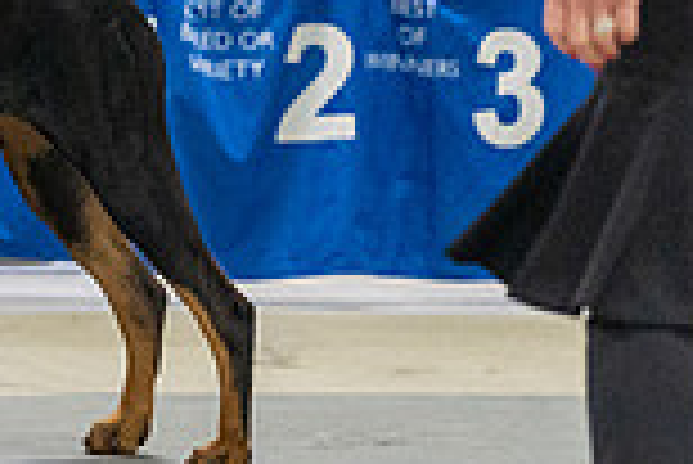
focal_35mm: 486
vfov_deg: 2.8
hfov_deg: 4.2
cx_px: -207
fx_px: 9364
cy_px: -182
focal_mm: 129
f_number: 3.5
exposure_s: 1/320
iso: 6400
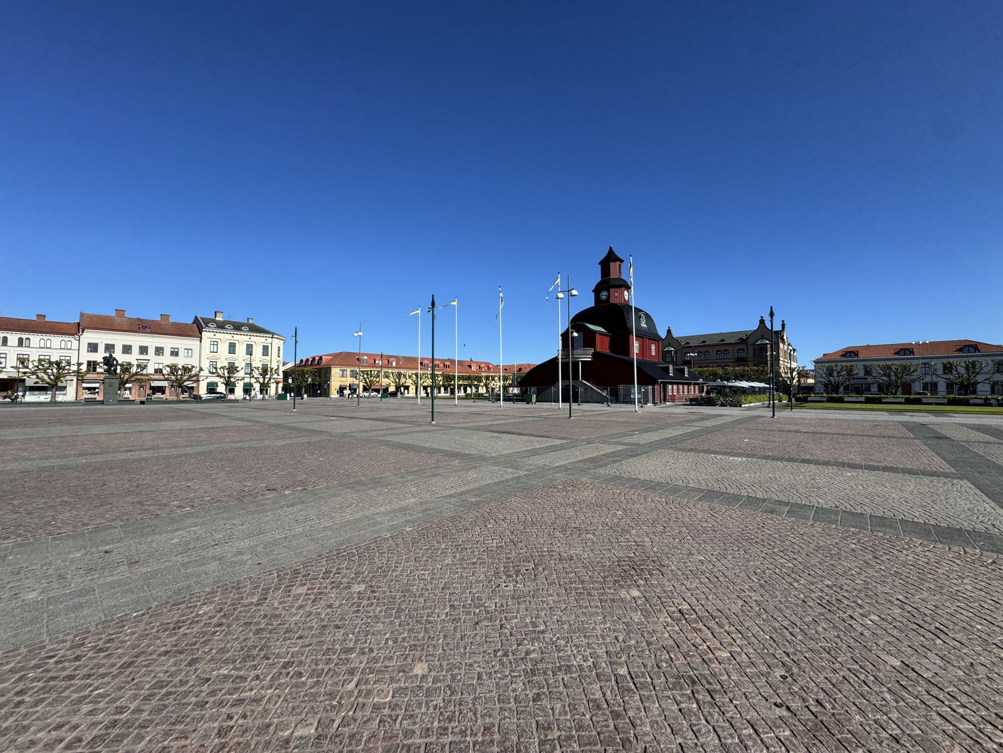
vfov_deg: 85.7
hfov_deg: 102.1
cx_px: 502
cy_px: 376
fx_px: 406
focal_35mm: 14
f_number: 2.2
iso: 50
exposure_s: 1/2674
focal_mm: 2.22
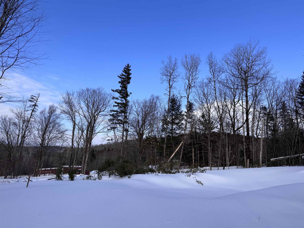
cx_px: 152
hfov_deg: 71.6
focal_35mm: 24
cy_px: 114
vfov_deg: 56.8
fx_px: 211
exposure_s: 1/3597
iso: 80
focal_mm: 6.76
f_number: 1.78
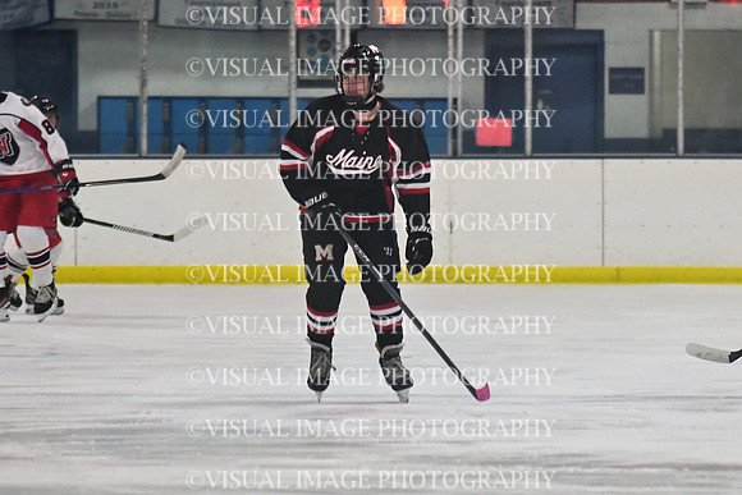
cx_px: 371
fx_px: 6803
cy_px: 248
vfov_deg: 4.2
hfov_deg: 6.2
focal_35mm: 330
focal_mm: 165
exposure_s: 1/1600
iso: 6400
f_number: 2.8
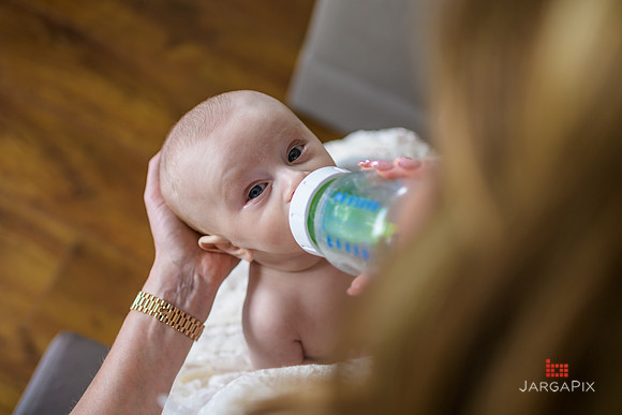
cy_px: 188
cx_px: 261
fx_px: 702
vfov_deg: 32.9
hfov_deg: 47.6
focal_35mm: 41
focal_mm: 35
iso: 200
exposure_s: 1/125
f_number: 2
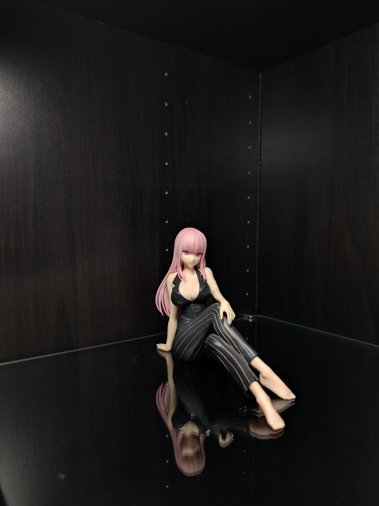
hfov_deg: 54.9
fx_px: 365
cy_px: 259
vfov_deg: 69.4
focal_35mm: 25
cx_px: 190
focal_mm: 6.9
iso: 47
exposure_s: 1/16.6
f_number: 1.68
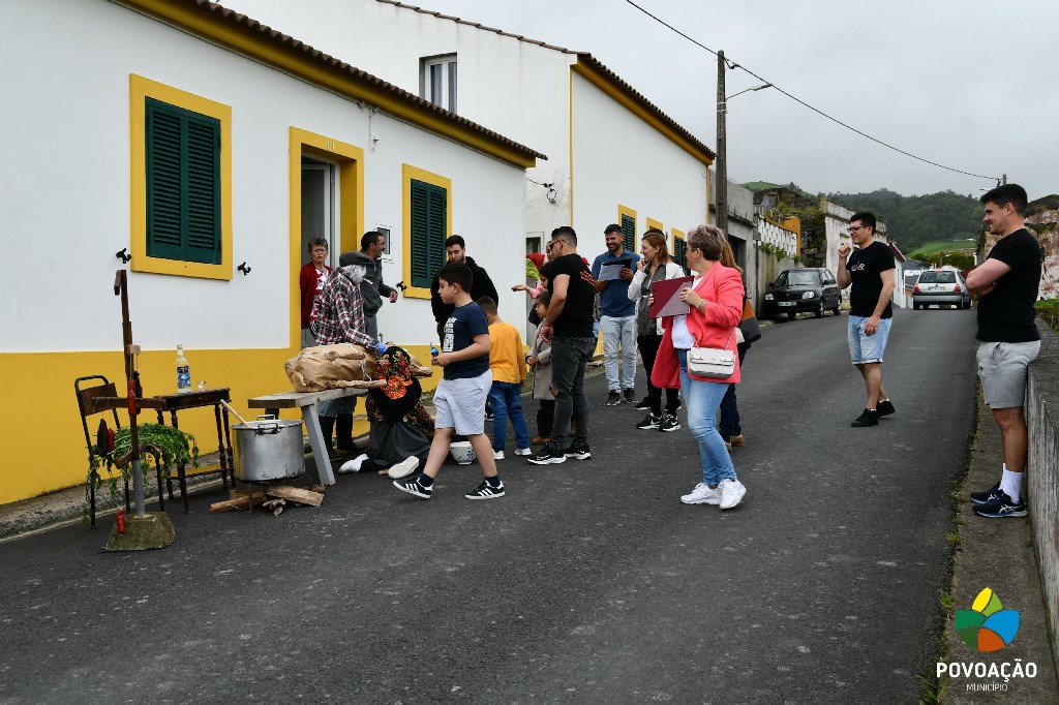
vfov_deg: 36.8
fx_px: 1059
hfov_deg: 53.1
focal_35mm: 36
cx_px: 530
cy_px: 352
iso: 140
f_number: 8
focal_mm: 24
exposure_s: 1/250
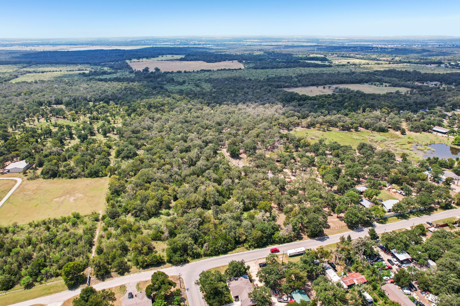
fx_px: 281
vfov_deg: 57.2
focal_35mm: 22
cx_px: 230
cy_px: 153
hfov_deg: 78.6
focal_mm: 8.38
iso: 150
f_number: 2.8
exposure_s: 1/2000
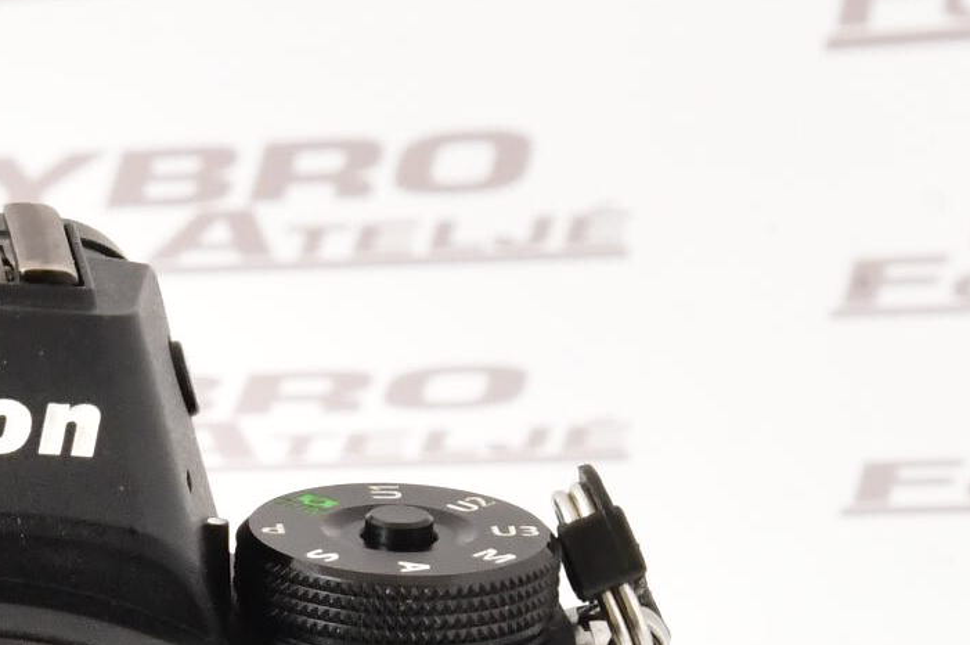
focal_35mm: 285
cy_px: 909
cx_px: -191
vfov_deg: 4.8
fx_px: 7672
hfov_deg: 7.2
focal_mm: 78
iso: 1600
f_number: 13
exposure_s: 1/160
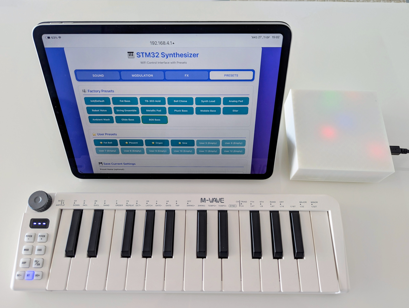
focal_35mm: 24
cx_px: 204
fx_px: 284
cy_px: 154
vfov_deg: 56.9
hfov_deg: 71.5
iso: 171
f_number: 1.85
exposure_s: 1/89.6
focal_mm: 6.81
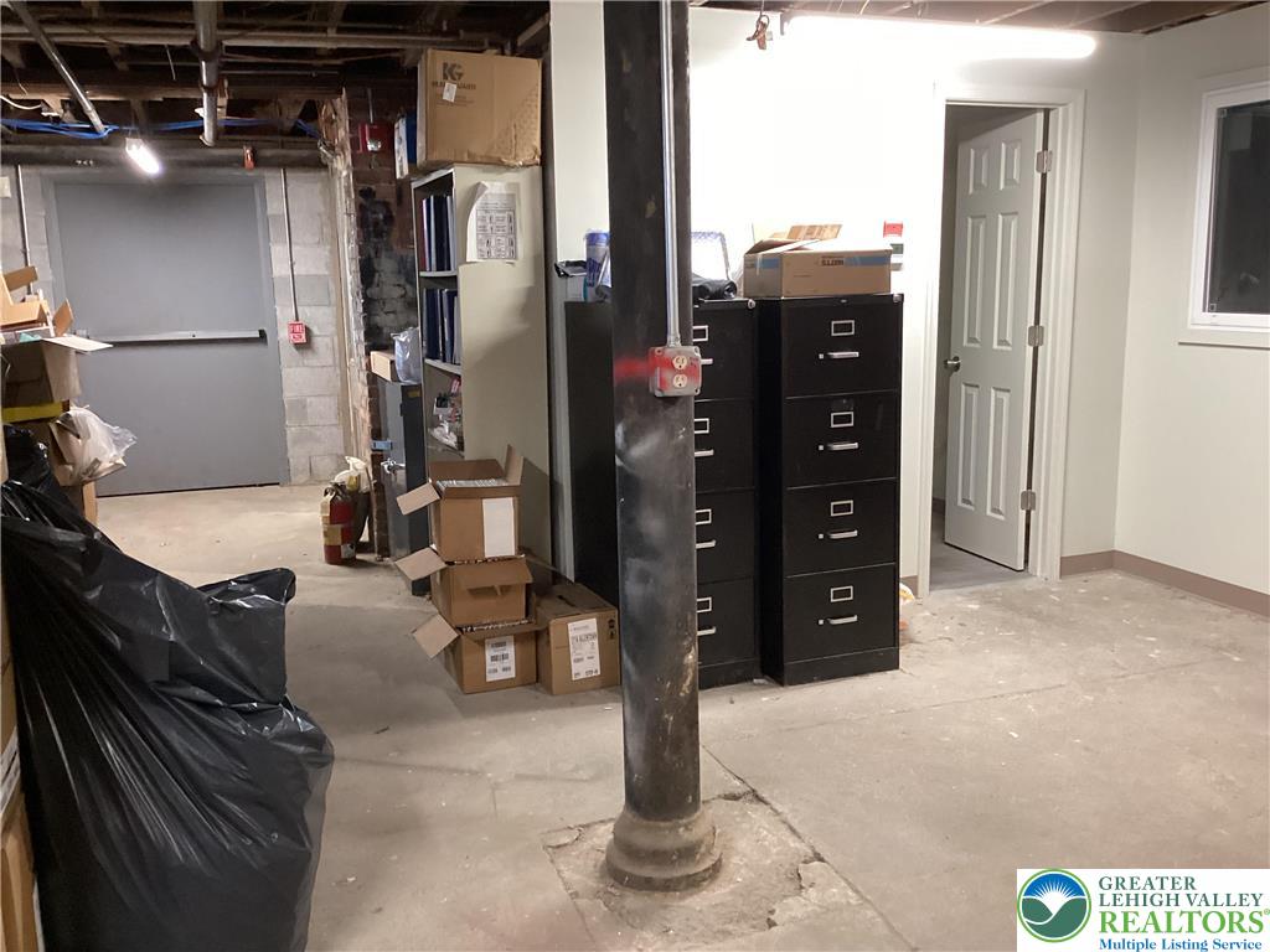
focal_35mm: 31
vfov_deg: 45.4
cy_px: 476
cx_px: 635
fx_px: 1137
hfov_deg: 58.4
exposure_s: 1/40
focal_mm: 3.3
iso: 250
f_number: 2.4
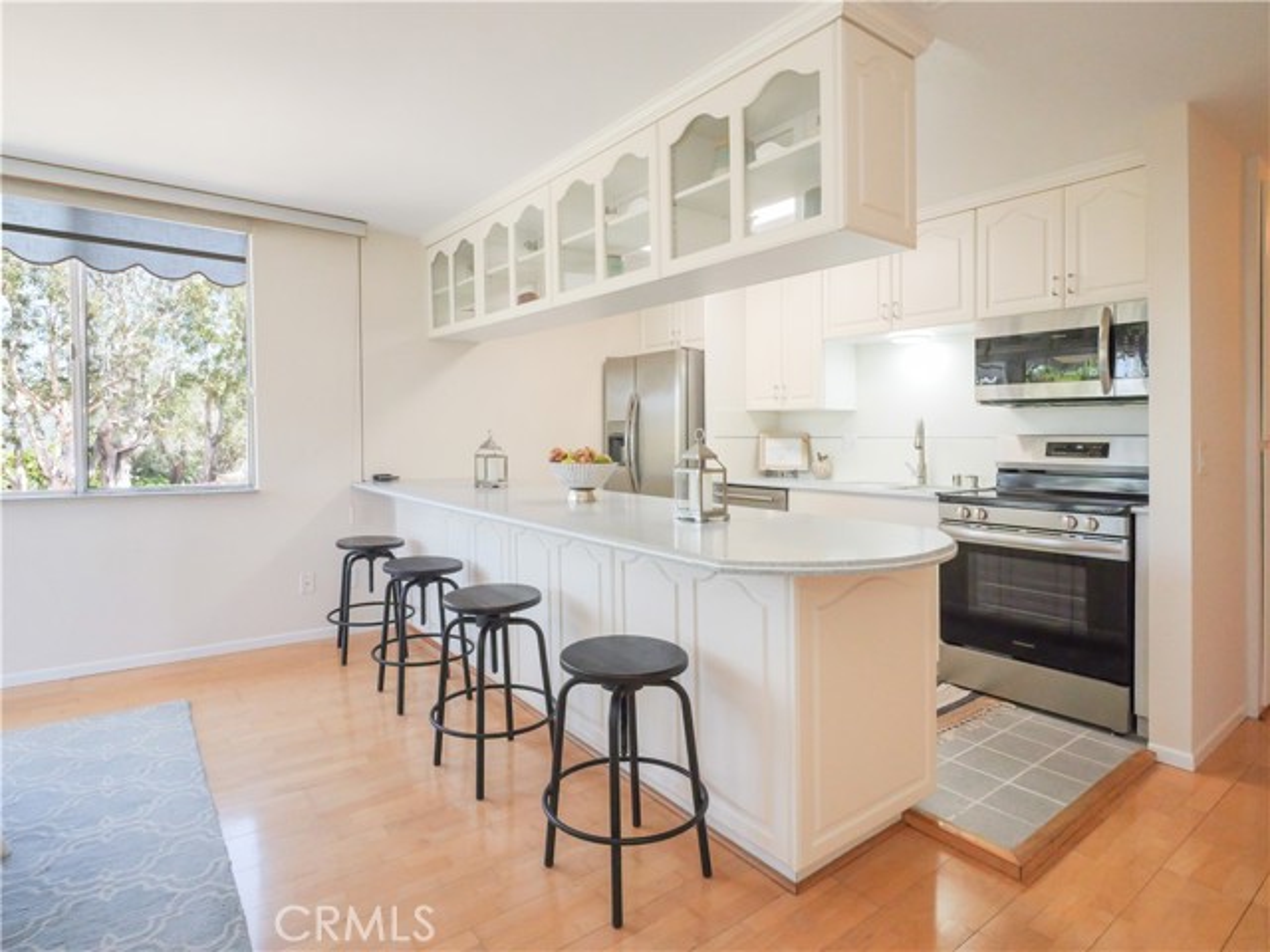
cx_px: 635
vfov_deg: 71.6
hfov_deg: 87.8
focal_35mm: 18
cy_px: 476
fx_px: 660
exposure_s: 1/160
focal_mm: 9
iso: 2000
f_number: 8
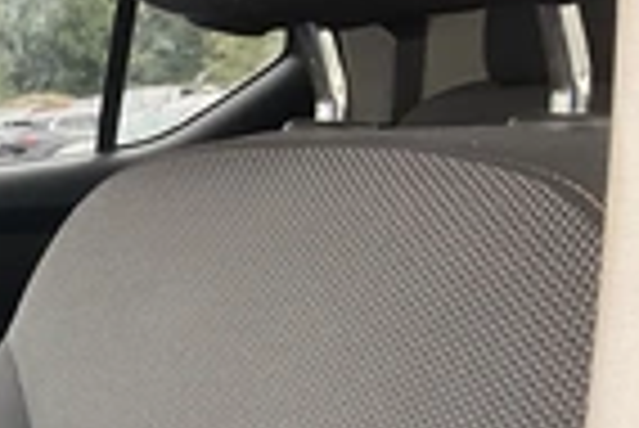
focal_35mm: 85
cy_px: 622
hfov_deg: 22.0
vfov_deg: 15.1
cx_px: -144
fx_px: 1510
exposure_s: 1/122
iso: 50
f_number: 1.8
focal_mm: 3
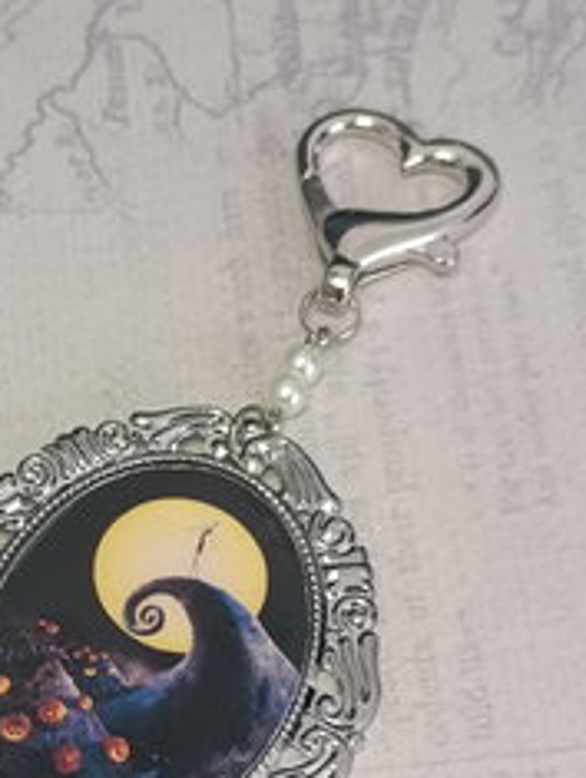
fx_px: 1171
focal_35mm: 52
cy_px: 555
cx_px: 142
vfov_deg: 36.2
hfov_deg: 27.7
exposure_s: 1/100
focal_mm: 6.14
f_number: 1.6
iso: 1000
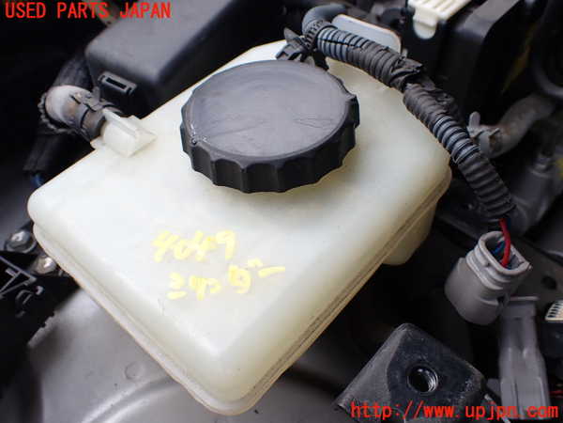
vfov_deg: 46.8
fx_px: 488
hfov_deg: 60.0
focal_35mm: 30
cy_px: 212
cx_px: 282
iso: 100
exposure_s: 1/160
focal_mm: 5.4
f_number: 3.2
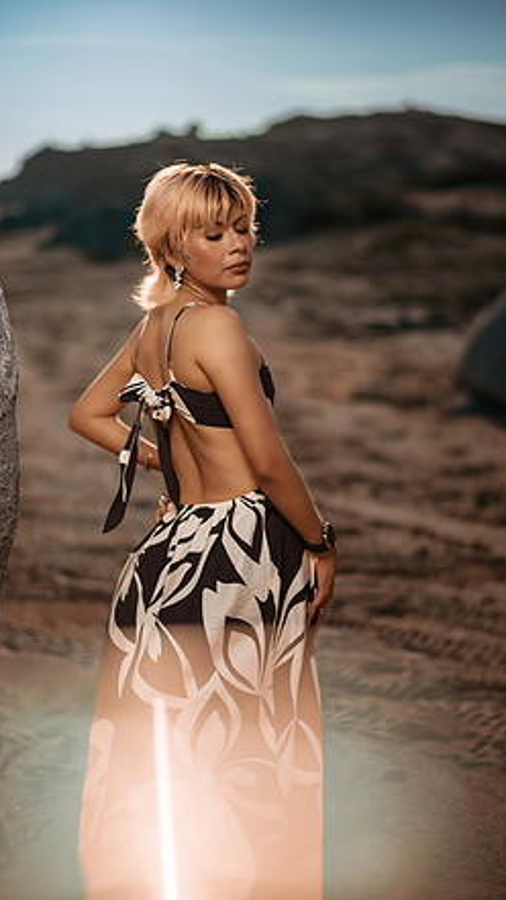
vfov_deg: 33.8
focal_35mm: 62
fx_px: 1479
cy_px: 455
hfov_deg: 19.4
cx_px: 251
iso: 50
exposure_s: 1/8000
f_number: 1.4
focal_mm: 58
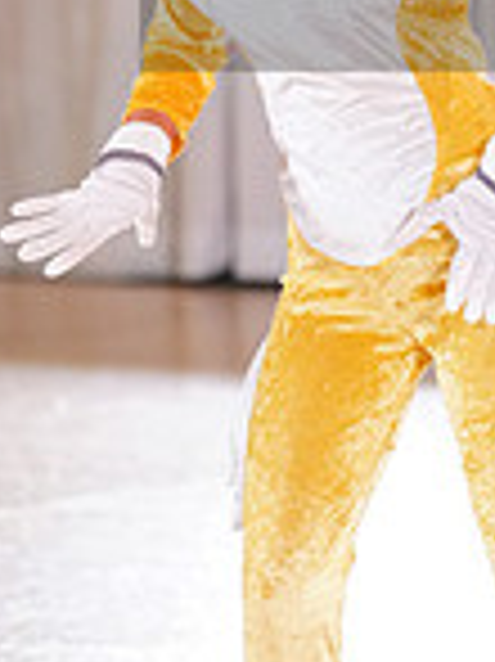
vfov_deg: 2.6
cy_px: -77
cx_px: 763
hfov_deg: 2.0
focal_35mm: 759
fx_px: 14492
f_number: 2.8
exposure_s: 1/500
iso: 2500
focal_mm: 200
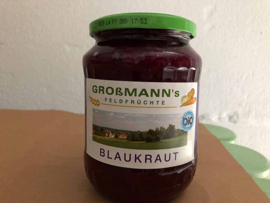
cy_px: 102
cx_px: 135
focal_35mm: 29
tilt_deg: -10.3
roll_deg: -2.9
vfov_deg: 48.2
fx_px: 226
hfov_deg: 61.7
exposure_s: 1/5
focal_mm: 3.99
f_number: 1.8
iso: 100
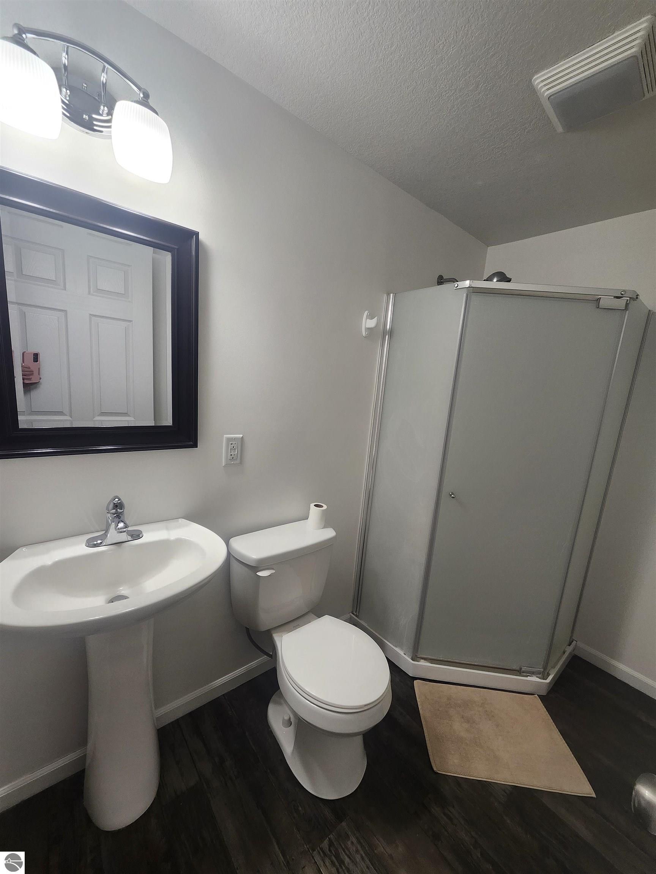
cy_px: 437
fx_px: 328
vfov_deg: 106.2
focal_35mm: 13
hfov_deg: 89.9
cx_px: 328
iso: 100
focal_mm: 1.74
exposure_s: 1/60
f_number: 2.2
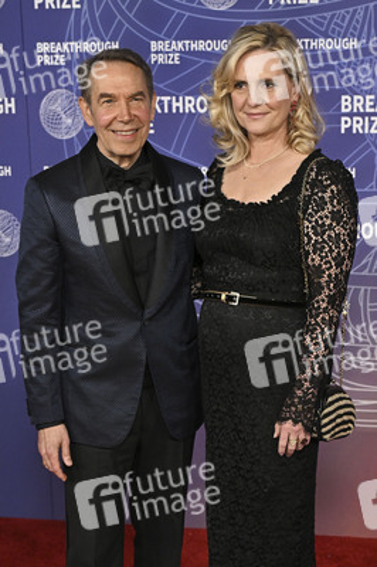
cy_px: 284
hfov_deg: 29.2
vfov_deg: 42.8
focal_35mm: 46
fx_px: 724
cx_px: 188
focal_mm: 46
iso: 2000
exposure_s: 1/320
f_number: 4
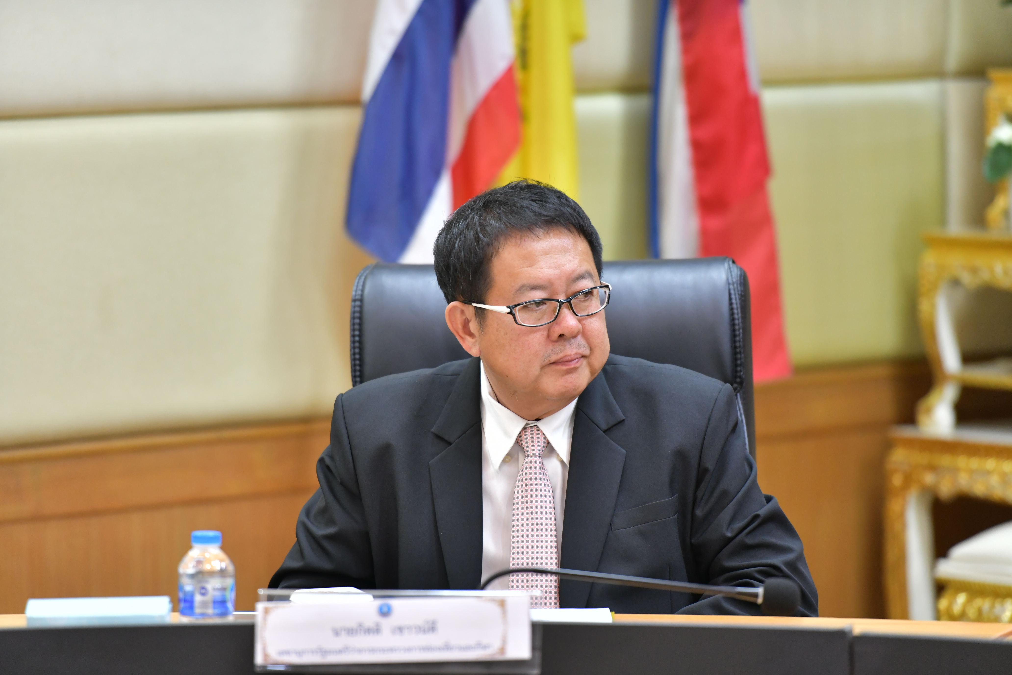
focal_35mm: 200
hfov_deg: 10.3
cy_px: 338
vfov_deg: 6.9
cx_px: 506
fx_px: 5622
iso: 1600
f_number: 2.8
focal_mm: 200
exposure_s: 1/200
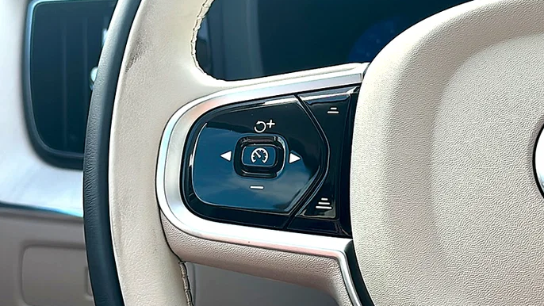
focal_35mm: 50
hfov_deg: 41.3
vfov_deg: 24.0
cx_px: 271
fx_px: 721
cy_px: 142
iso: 80
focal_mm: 6.86
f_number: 1.78
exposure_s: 1/535
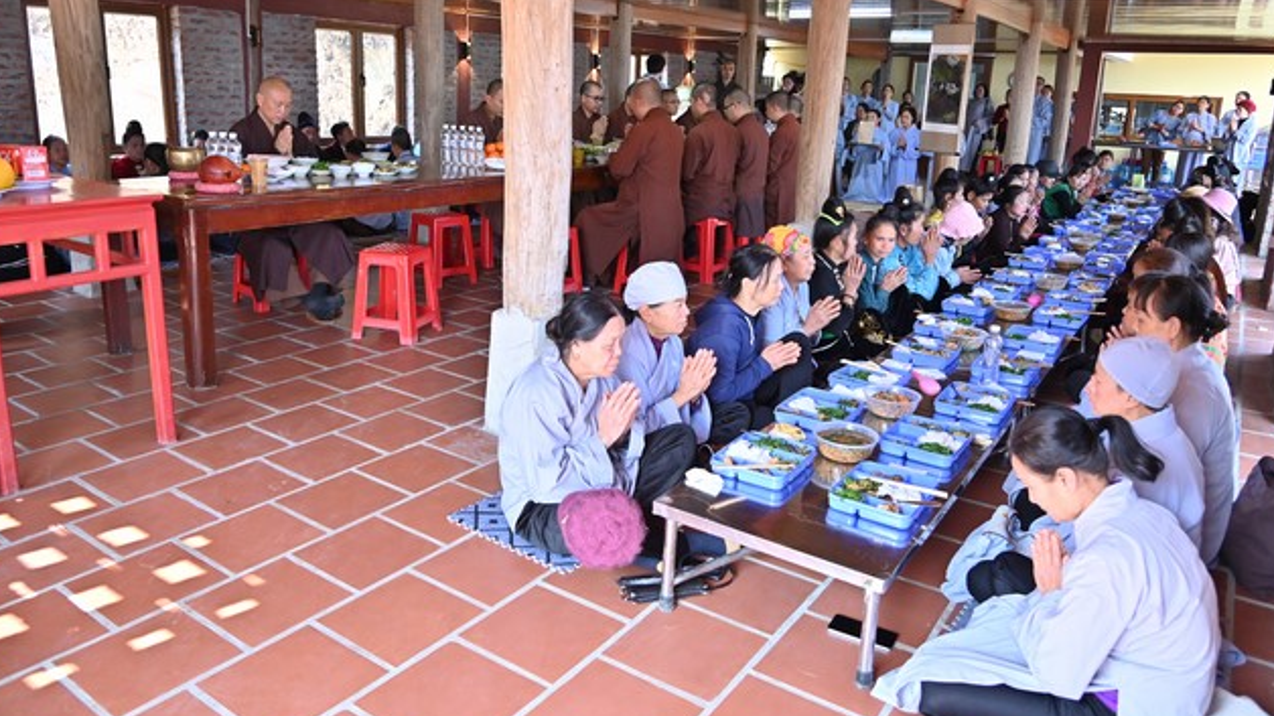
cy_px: 306
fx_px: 878
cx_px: 629
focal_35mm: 26
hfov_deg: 71.9
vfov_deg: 44.2
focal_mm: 24
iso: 640
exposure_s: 1/160
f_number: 5
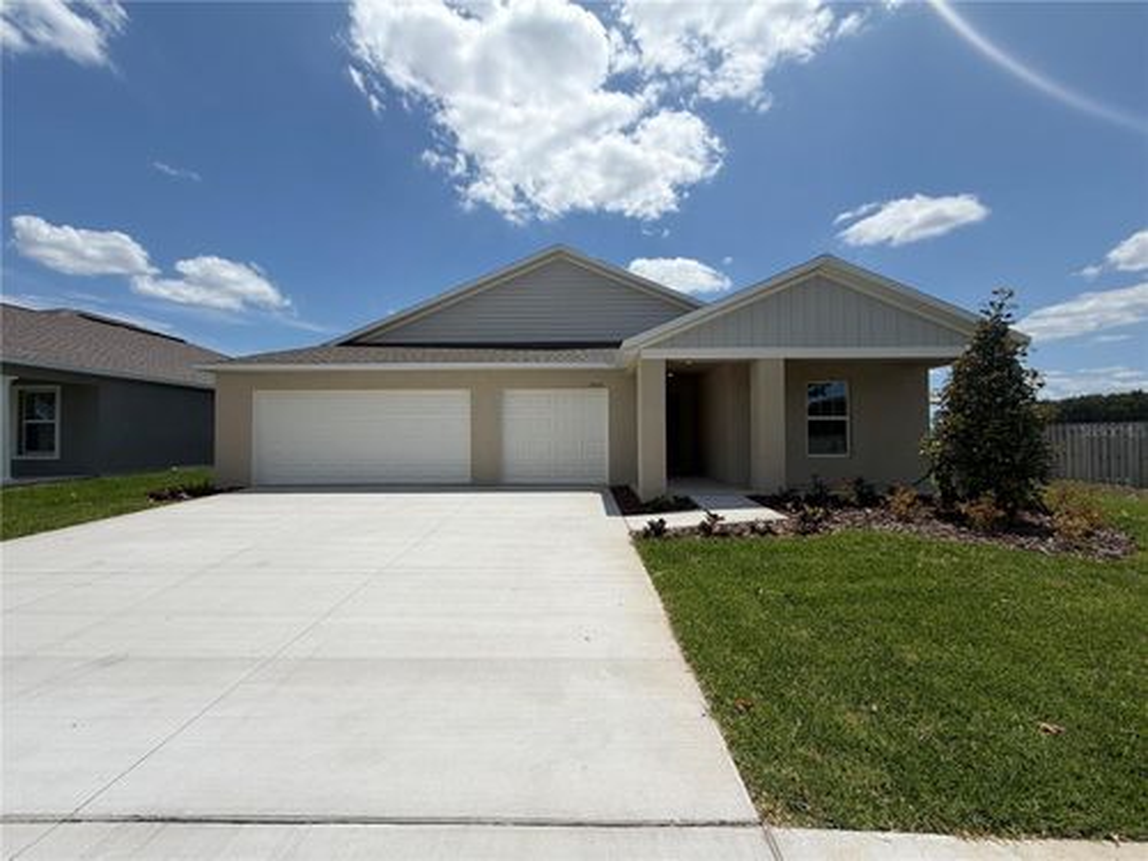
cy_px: 430
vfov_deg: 85.7
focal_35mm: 14
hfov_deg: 102.1
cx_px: 574
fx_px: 464
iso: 20
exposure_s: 1/1901
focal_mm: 2.22
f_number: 2.2
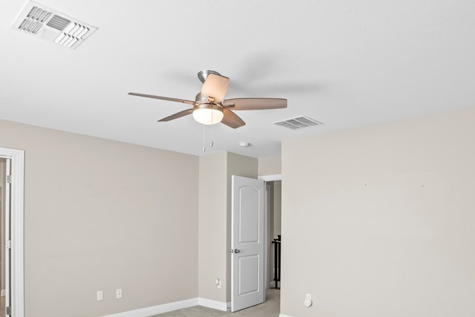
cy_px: 226
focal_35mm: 25
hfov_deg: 71.2
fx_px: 330
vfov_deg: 49.8
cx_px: 267
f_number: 8
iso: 400
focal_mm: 17
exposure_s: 1/3
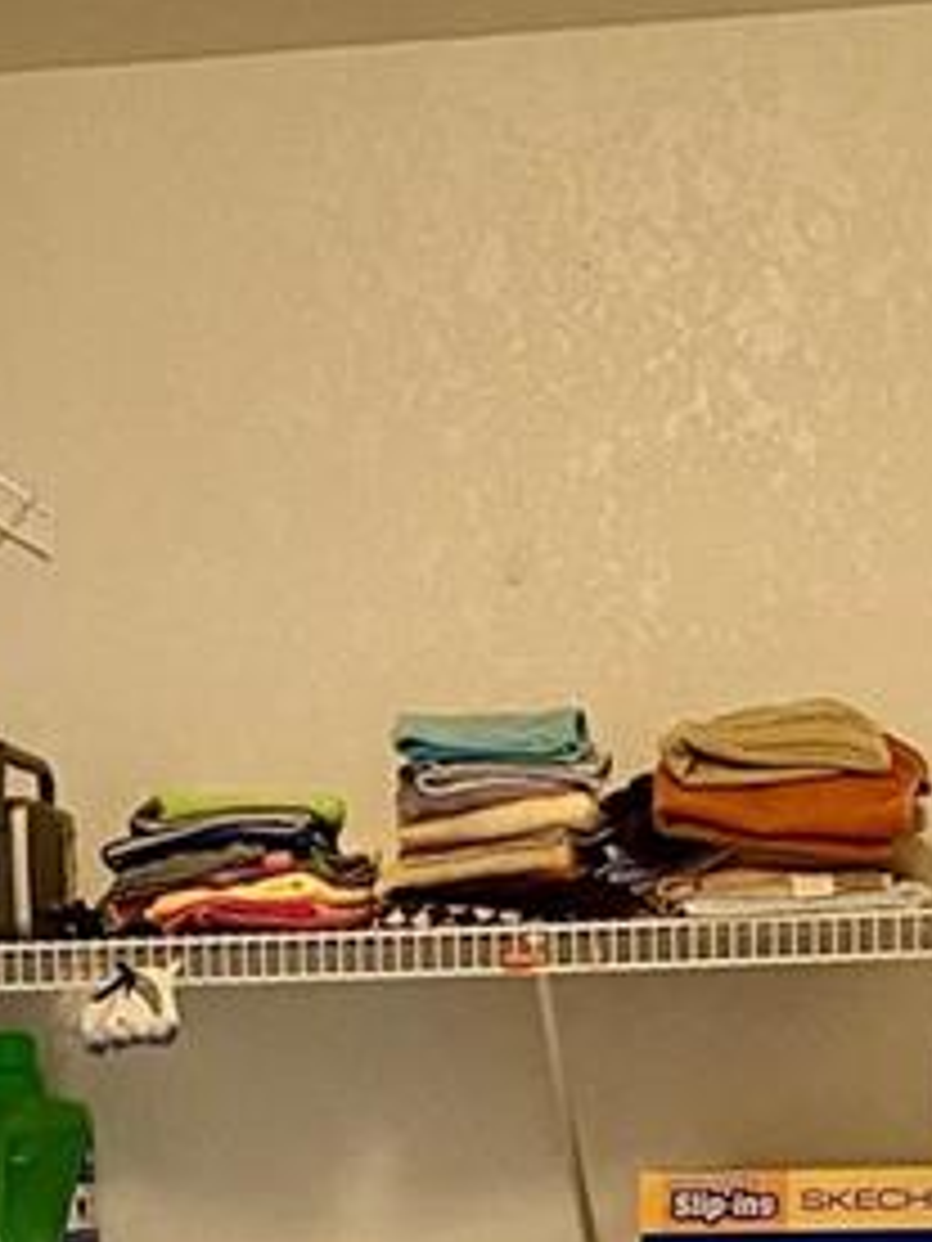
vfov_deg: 16.4
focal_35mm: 113
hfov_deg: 13.0
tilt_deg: -5.5
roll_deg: +1.3
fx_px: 4057
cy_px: 1660
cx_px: 32
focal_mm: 4.25
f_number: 1.8
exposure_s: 1/60
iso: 200
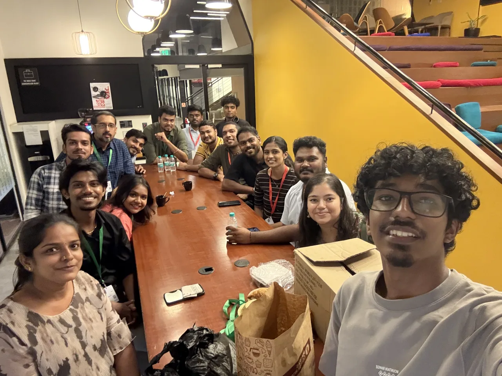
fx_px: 334
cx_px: 251
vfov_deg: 58.9
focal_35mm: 23
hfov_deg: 73.9
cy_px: 188
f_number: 1.9
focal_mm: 2.69
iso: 500
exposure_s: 1/17
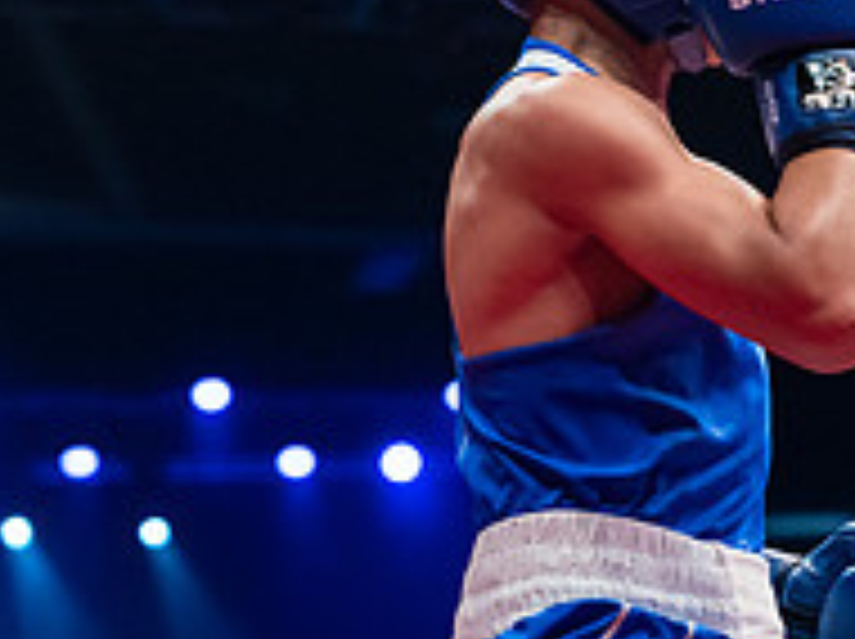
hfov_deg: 13.1
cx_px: 1066
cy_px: 277
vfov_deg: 10.1
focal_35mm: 147
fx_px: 3626
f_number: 2.5
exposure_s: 1/1000
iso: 3200
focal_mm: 50
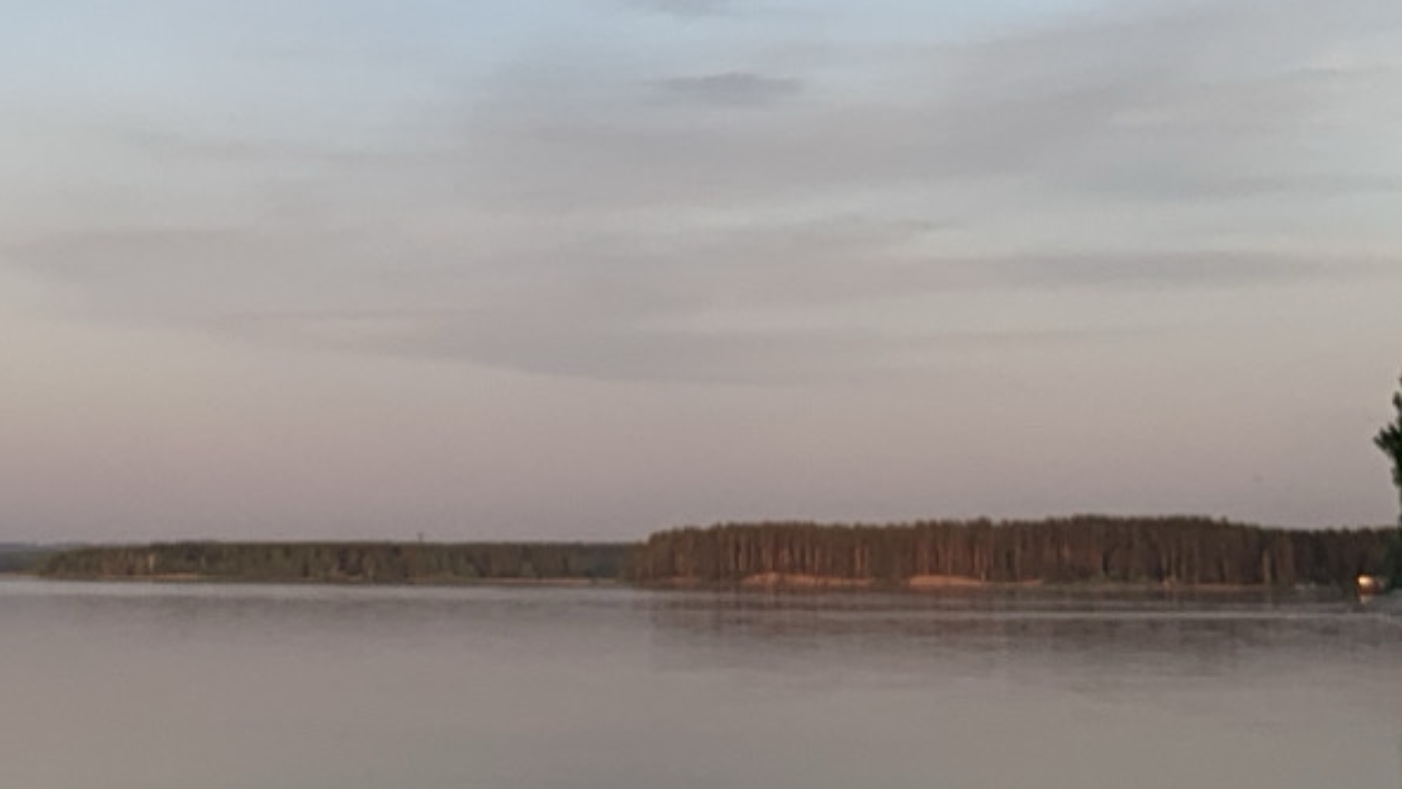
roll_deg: -0.3
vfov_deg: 11.4
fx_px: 3569
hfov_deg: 22.1
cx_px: 473
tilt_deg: +17.2
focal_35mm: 96
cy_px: -806
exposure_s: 1/396
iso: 25
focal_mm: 4.25
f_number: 1.8
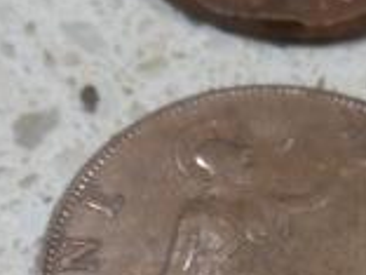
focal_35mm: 69
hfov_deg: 27.4
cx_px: 310
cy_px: 383
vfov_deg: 19.2
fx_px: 730
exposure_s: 1/20
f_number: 3.2
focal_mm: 4
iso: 400
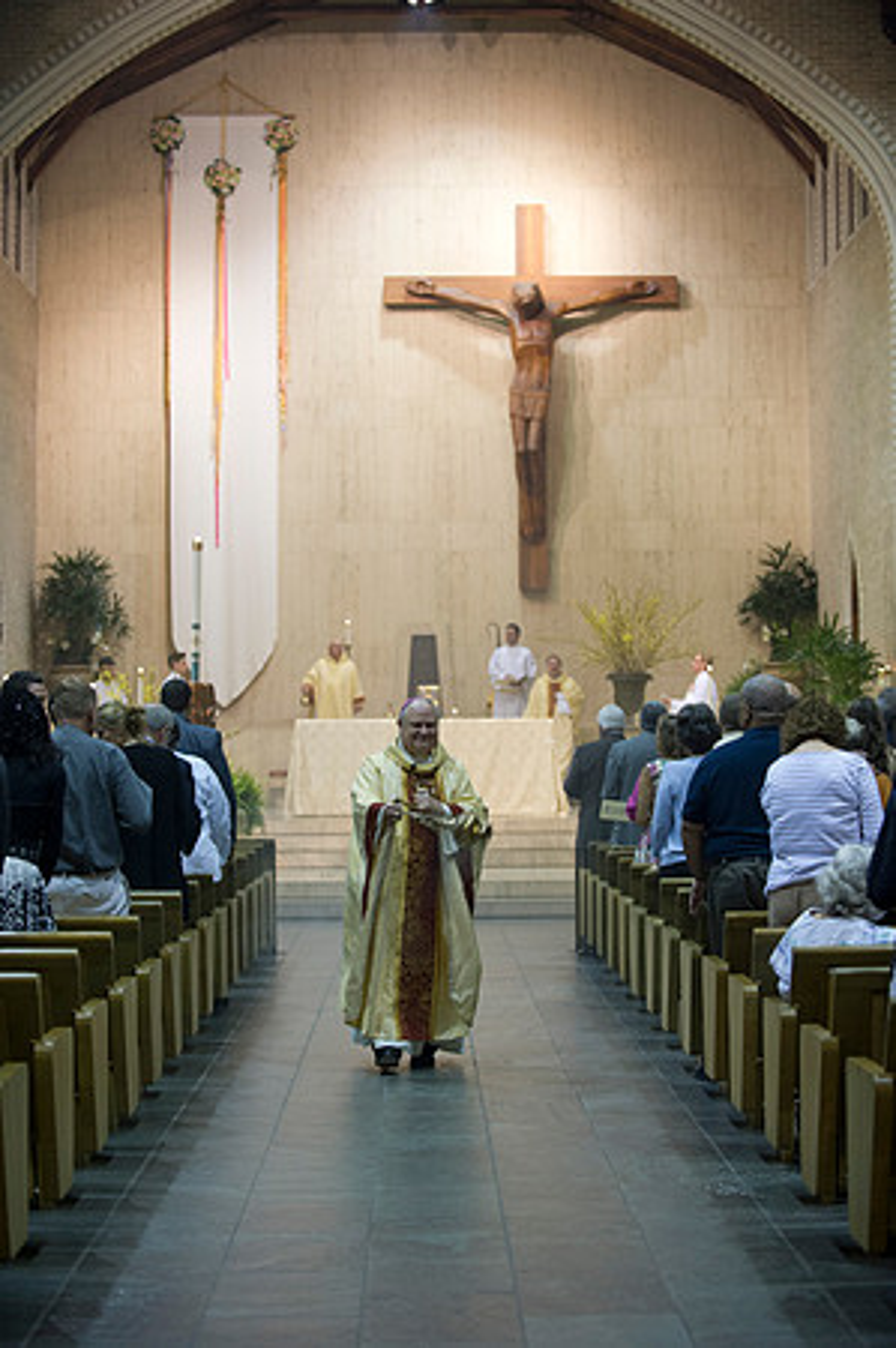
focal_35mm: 70
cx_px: 448
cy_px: 674
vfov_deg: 28.9
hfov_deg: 19.4
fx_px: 2619
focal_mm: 70
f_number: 2.8
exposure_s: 1/60
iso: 1600
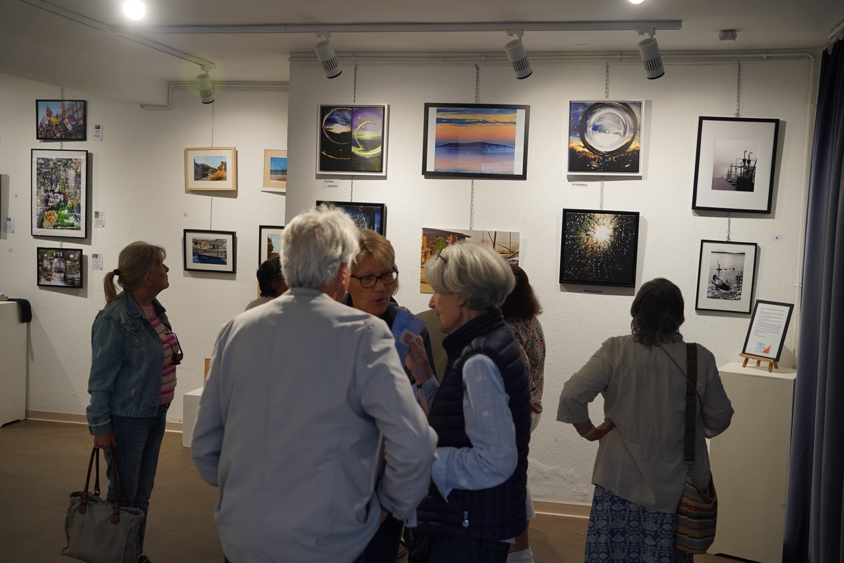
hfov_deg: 51.1
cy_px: 282
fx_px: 884
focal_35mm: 38
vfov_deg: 35.3
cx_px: 422
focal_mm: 37.7
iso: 320
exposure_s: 1/160
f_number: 4
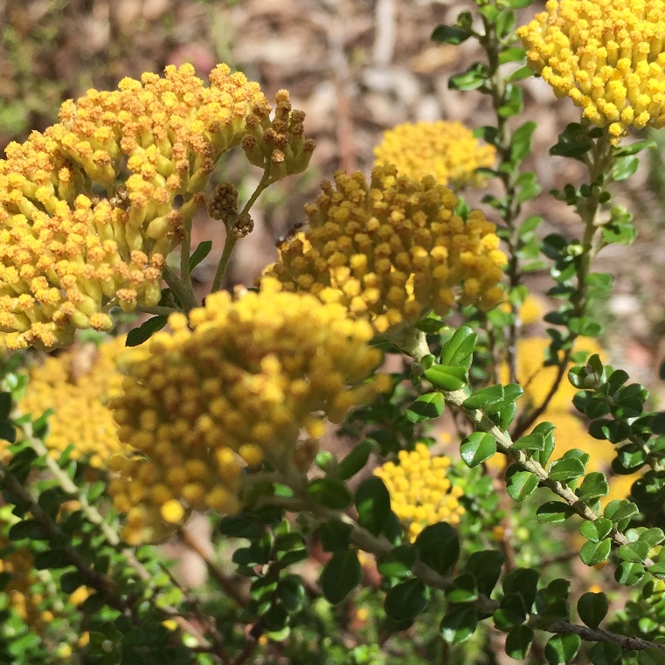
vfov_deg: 30.7
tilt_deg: -69.2
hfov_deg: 31.0
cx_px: 282
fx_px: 1195
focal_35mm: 55
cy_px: 474
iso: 32
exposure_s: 1/1319
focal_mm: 4.15
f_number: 2.2
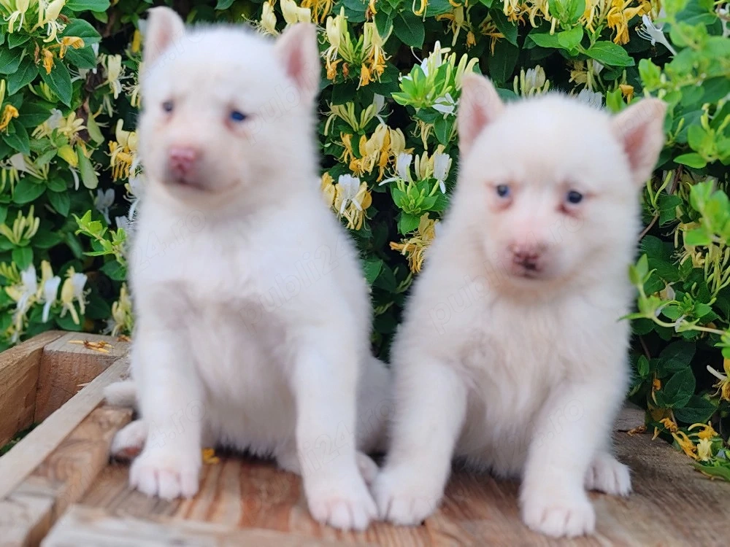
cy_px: 274
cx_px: 365
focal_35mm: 54
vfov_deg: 27.0
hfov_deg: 35.5
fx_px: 1139
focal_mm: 6.12
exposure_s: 1/100
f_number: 2.4
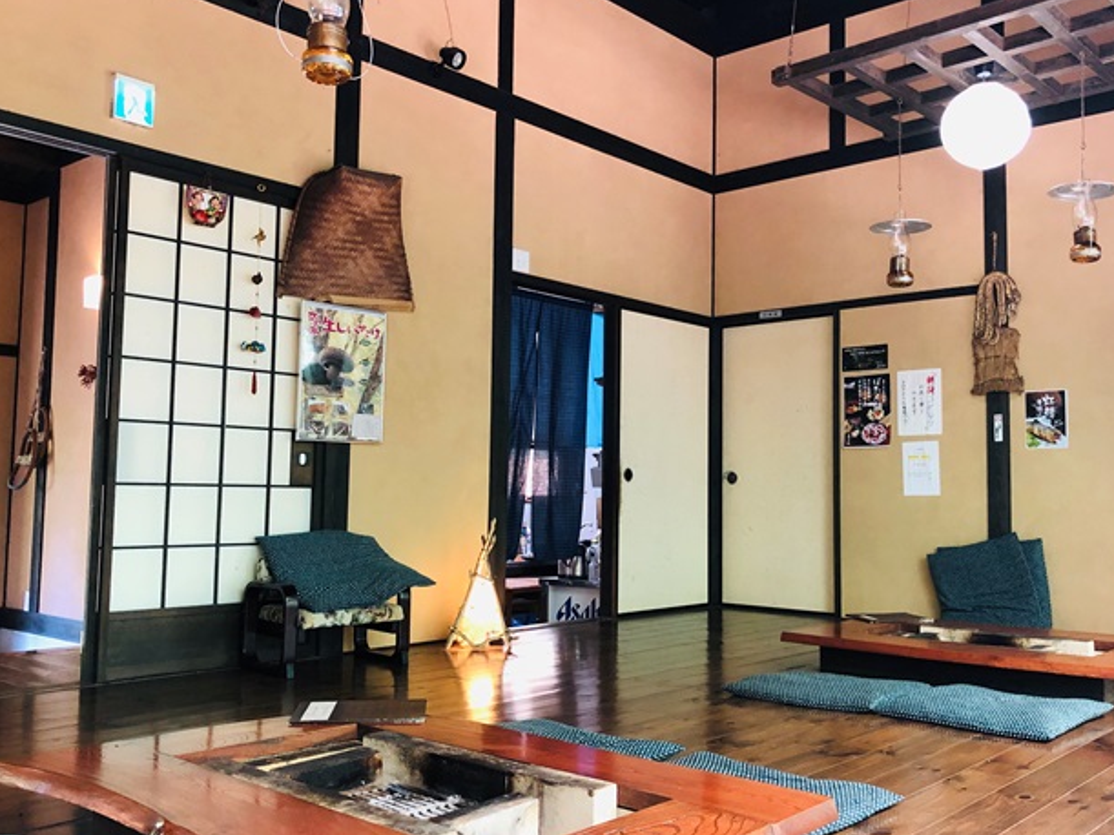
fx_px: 1062
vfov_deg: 42.9
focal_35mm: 33
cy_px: 423
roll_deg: -0.1
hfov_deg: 55.1
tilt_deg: +3.4
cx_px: 649
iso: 80
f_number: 1.8
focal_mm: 3.99
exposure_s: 1/15
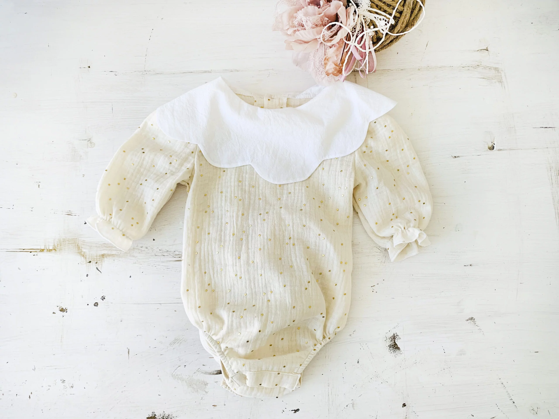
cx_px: 280
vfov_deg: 53.1
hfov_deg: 67.3
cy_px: 210
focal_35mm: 26
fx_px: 420
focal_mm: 4.2
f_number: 1.8
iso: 25
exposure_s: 1/120
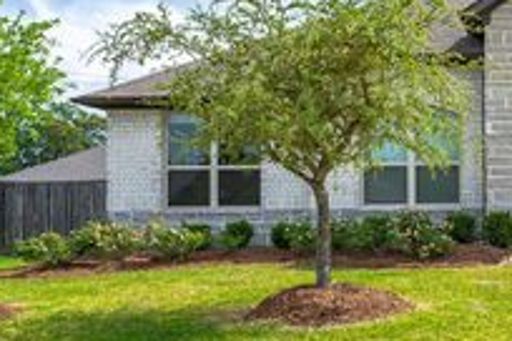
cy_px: 207
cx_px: 557
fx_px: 768
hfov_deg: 32.6
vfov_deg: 25.0
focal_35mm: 54
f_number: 11
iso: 100
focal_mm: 22
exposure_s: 1/320
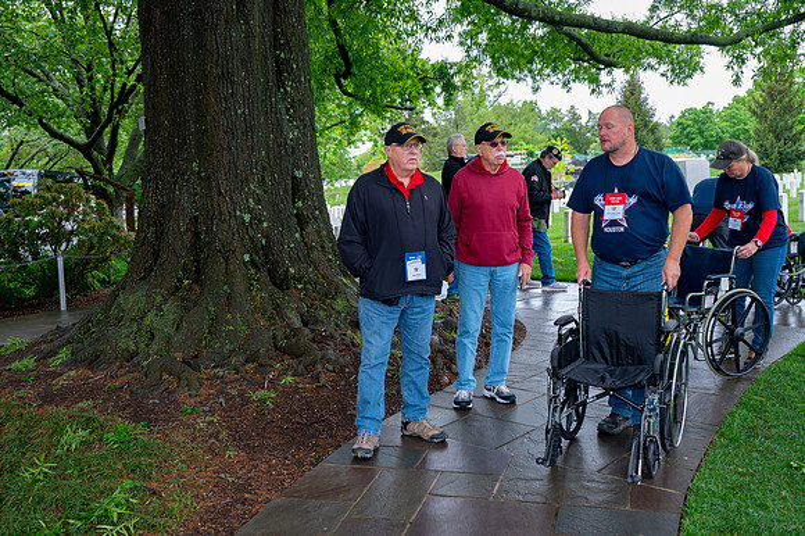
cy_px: 268
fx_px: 872
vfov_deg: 34.2
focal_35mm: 39
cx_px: 402
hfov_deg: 49.6
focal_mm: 39
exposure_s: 1/100
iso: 640
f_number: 6.3
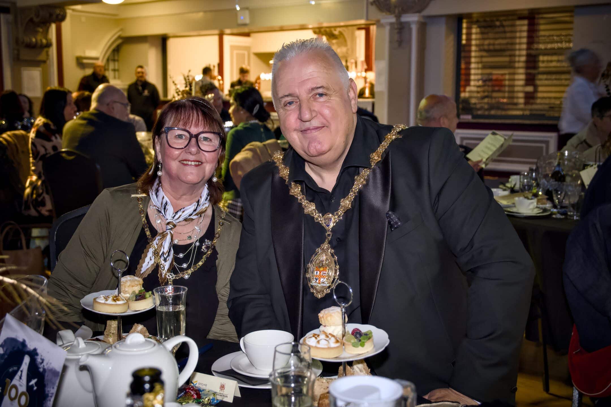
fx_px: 747
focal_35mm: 44
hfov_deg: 44.5
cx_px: 306
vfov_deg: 30.5
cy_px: 204
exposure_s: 1/30
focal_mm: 29.6
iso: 1600
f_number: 4
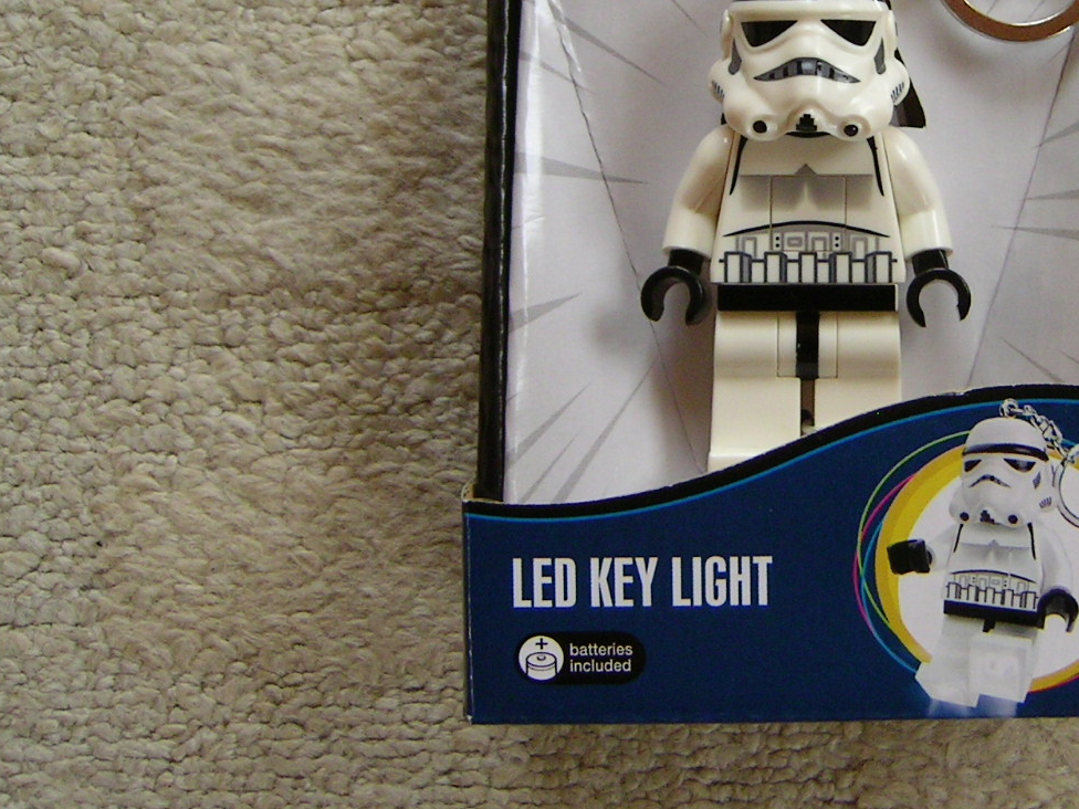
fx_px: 1839
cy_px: 179
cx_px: 802
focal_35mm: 59
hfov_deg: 32.1
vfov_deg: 24.5
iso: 100
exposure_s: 1/13.5
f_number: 2.8
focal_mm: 5.6
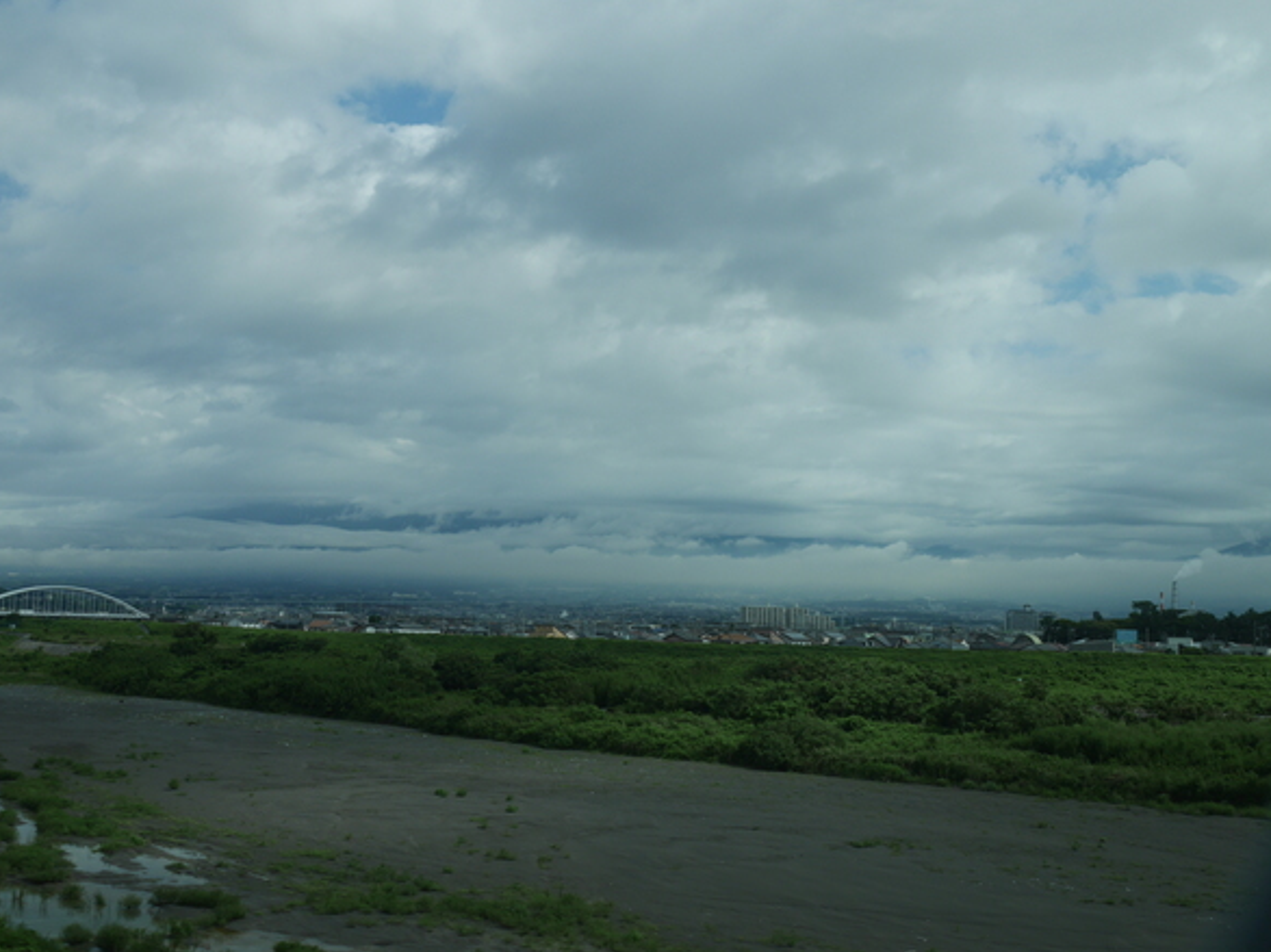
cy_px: 485
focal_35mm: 41
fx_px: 1505
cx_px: 644
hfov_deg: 45.8
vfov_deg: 35.1
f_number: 10
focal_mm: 20
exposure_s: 1/400
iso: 200
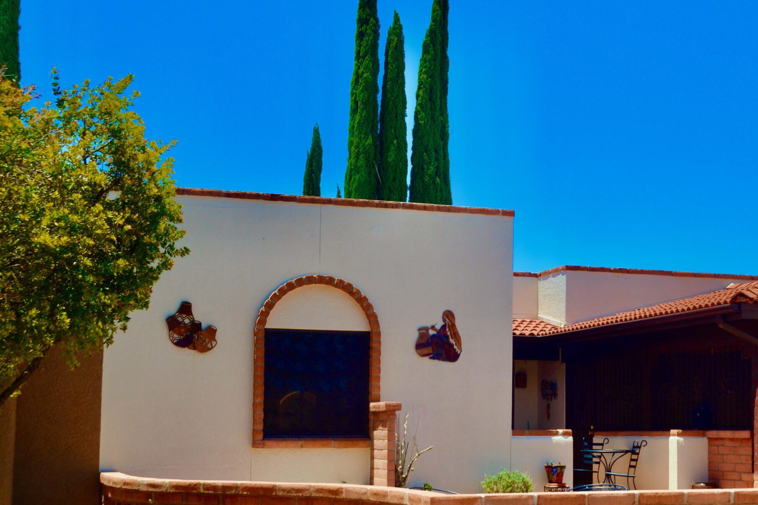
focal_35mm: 63
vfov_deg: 21.5
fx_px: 1326
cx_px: 575
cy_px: 334
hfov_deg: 31.3
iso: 160
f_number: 10
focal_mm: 38
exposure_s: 1/250
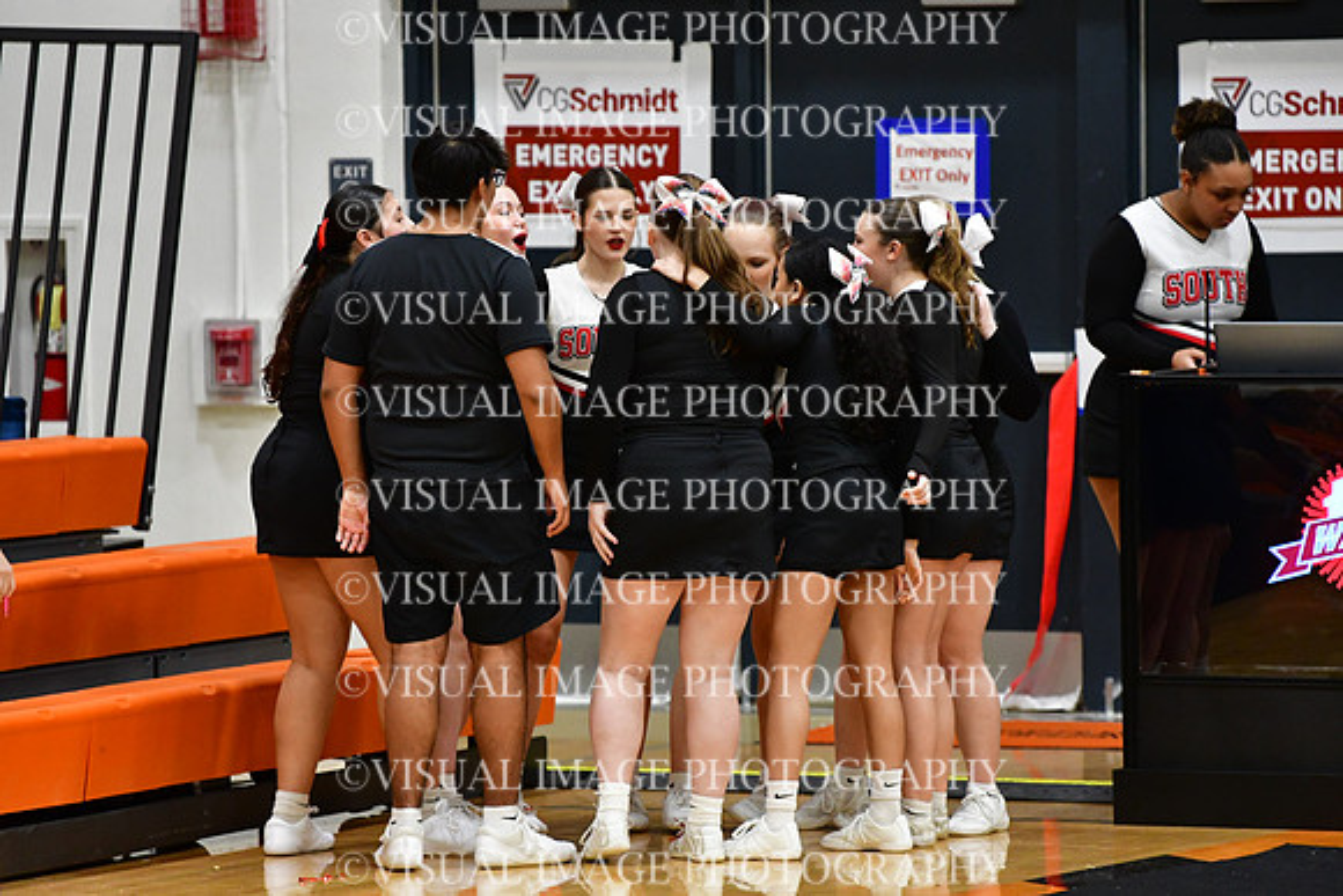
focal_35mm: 300
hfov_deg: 6.9
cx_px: 672
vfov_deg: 4.6
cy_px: 448
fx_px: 11194
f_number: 3.2
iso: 4000
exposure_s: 1/500
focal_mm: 200
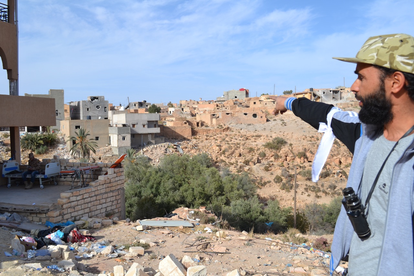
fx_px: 379
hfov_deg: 57.2
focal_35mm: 33
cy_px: 138
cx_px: 207
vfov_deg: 40.0
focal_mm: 22
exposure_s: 1/250
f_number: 8
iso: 100
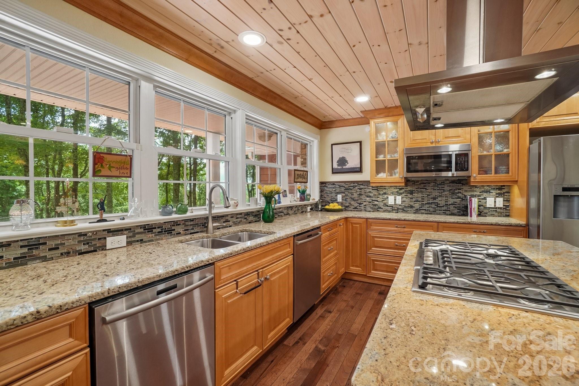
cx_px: 290
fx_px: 241
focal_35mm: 15
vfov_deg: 77.3
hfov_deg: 100.4
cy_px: 193
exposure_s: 1/25
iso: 400
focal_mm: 10
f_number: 8
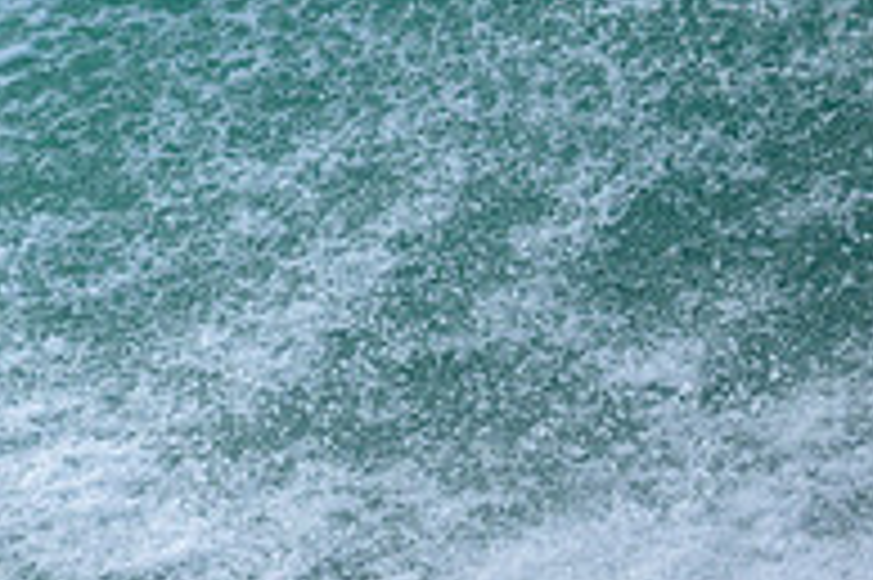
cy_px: -84
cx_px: -541
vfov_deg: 0.5
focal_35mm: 2601
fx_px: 63019
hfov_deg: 0.8
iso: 400
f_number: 6.3
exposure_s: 1/2000
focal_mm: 800
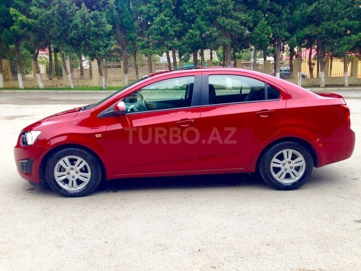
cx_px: 180
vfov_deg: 42.9
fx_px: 344
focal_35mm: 33
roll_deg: +1.0
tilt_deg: -10.0
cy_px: 136
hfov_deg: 55.4
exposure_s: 1/120
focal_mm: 4.12
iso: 80
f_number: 2.4
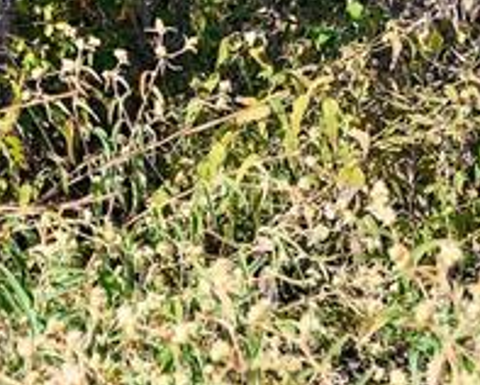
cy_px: -439
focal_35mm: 141
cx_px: -442
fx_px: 2005
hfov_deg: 12.3
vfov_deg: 10.0
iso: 500
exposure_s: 1/1600
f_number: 4
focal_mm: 29
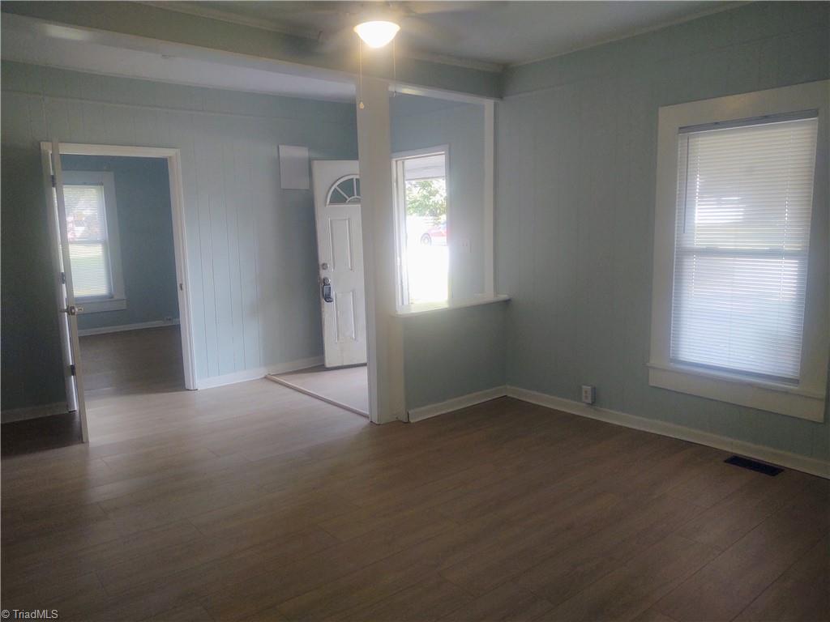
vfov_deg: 51.4
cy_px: 311
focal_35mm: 27
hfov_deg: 65.3
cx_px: 415
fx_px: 647
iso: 101
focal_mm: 4.75
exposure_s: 1/100
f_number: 1.7
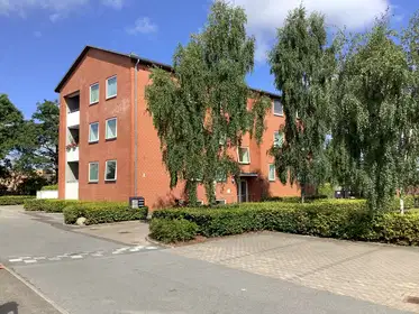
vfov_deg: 45.5
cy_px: 157
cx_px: 210
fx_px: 375
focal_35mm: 31
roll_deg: +1.4
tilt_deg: +2.8
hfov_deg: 58.3
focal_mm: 3.3
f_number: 2.4
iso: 25
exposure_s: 1/916
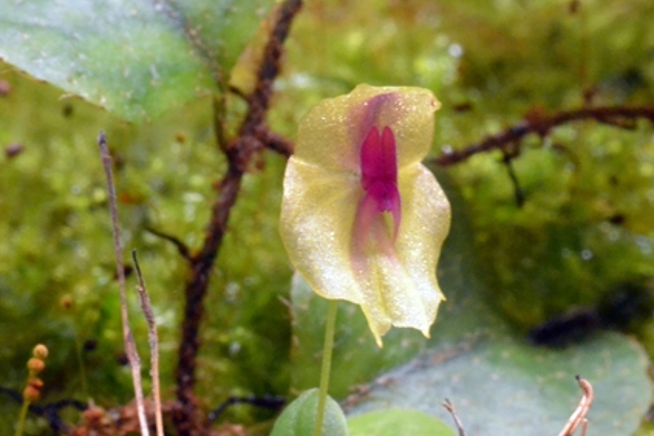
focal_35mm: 204
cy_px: 292
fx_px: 3706
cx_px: 359
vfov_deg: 6.7
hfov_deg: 10.1
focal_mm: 90
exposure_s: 1/2
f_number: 57
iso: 6400
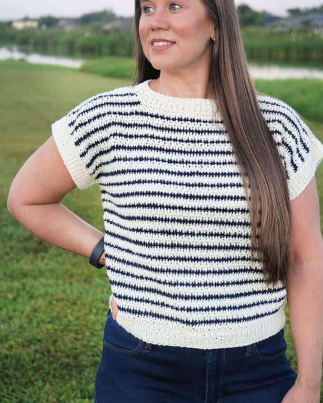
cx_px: 162
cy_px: 176
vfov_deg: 25.0
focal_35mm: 76
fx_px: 908
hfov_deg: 20.2
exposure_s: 1/250
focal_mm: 67
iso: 3200
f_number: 6.3
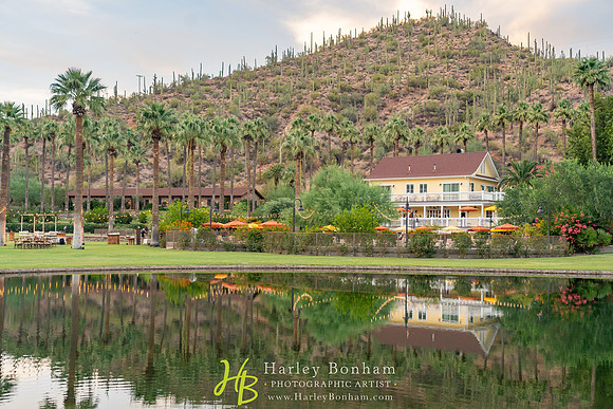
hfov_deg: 47.4
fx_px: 698
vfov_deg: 32.6
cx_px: 306
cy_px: 204
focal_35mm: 41
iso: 640
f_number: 4
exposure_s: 1/125
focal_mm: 41
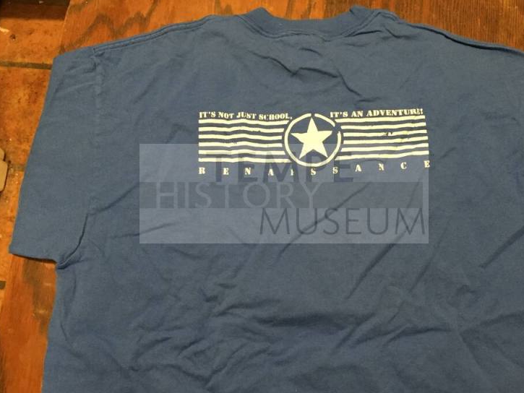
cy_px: 194
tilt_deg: -76.7
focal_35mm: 32
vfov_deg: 44.2
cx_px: 284
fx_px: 484
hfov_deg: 56.7
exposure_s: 1/15
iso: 320
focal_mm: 4.15
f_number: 2.2
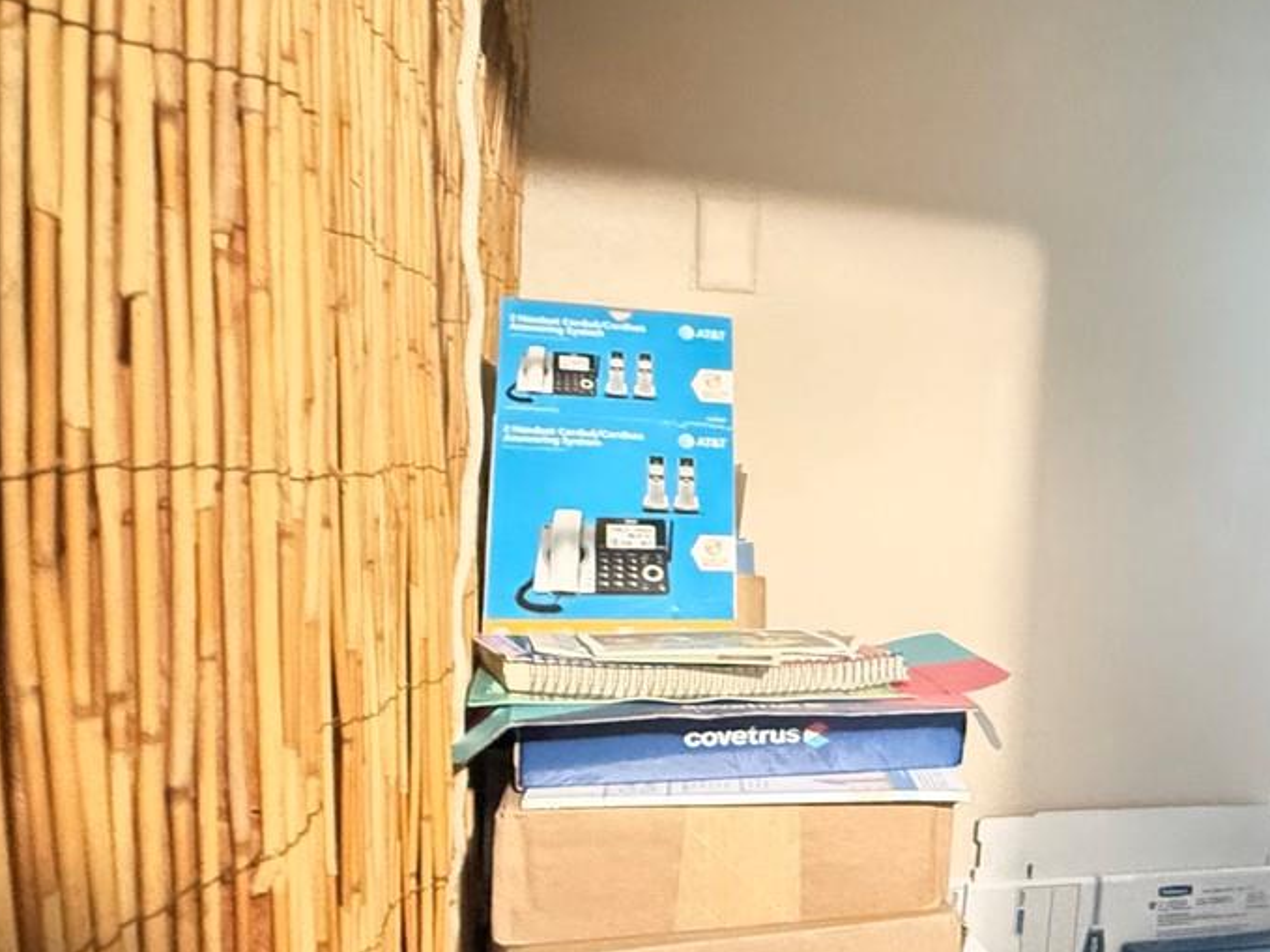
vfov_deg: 42.8
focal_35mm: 33
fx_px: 1210
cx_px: 1098
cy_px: 563
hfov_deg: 50.3
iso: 3200
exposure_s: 1/15
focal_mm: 2.22
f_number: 2.2
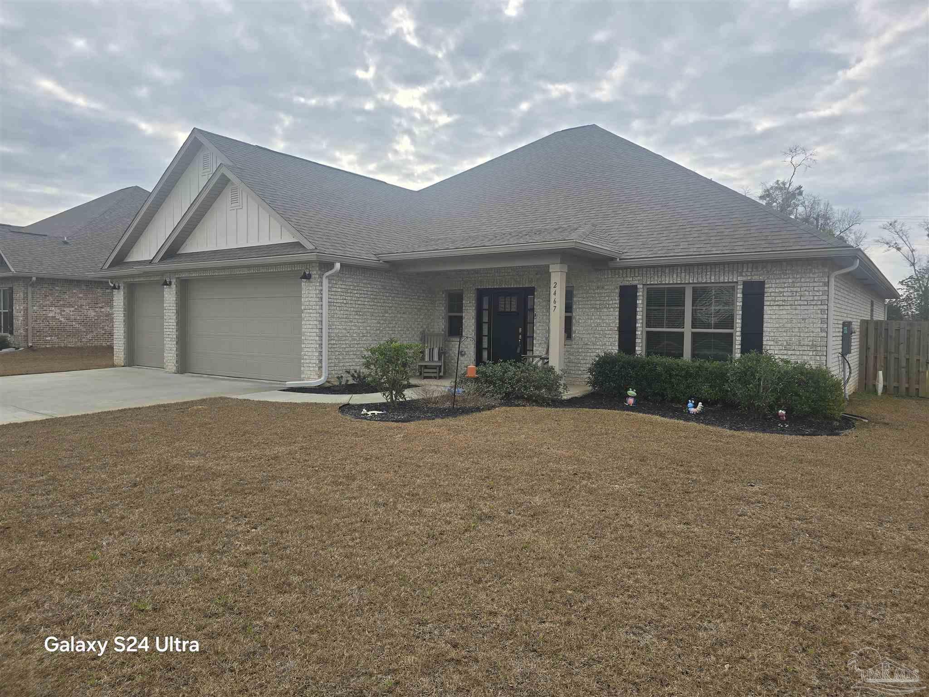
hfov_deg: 73.9
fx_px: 617
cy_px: 348
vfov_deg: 58.9
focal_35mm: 23
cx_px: 464
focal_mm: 6.3
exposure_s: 1/859
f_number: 1.7
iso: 12
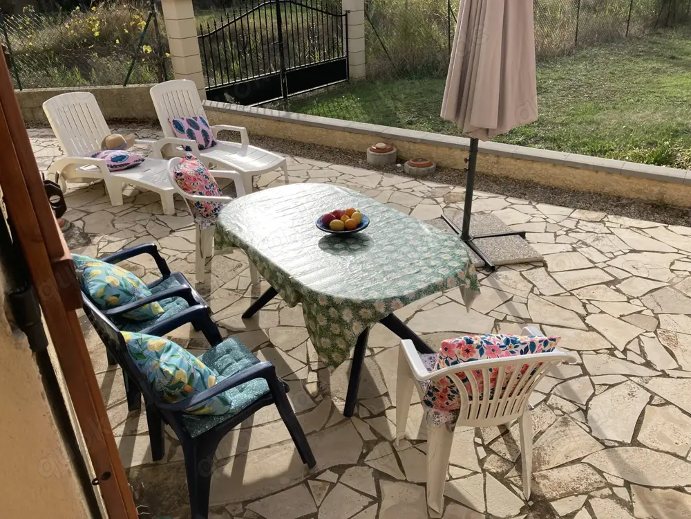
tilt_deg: -27.9
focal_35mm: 28
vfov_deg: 49.7
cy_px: 260
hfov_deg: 63.4
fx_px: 559
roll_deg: +1.9
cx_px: 346
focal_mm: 3.99
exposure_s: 1/2183
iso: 20
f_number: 1.8
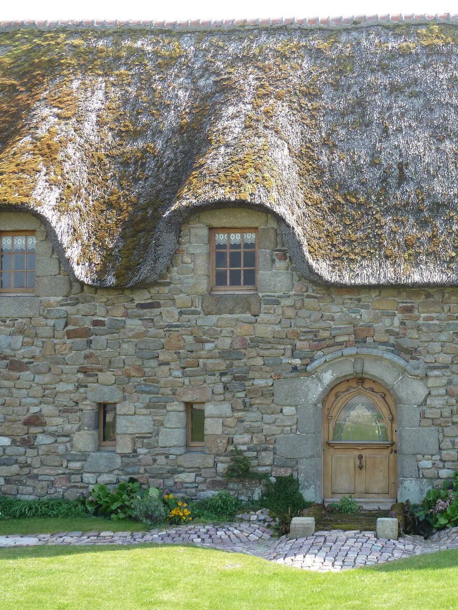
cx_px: 369
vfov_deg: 33.8
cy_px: 307
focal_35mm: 57
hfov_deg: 25.2
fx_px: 1006
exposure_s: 1/125
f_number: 4
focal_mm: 6.9
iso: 80
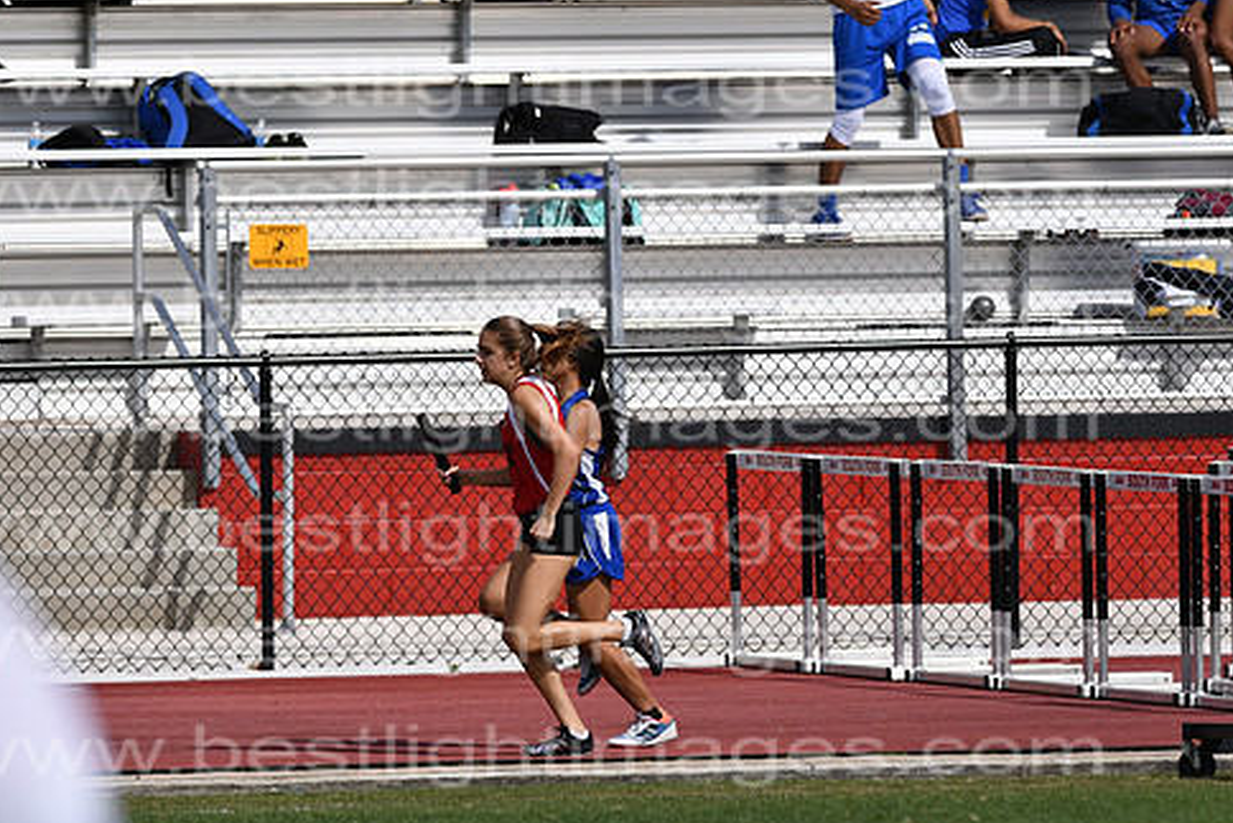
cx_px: 525
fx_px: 18465
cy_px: 478
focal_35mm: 539
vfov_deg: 2.6
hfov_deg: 3.8
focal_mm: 300
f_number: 5.6
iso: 100
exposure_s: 1/1250
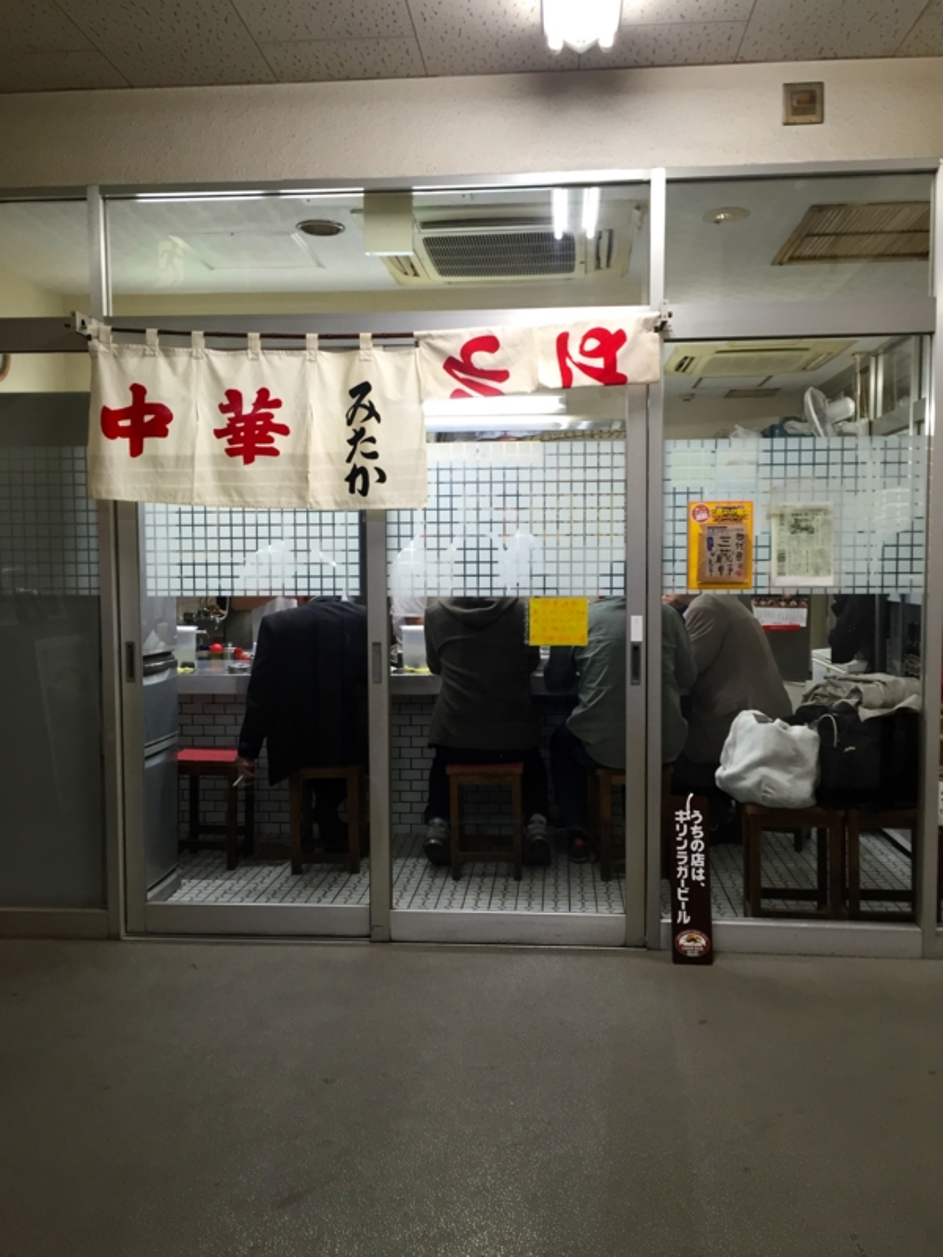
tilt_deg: -1.9
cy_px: 628
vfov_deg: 61.7
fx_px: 1053
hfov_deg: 48.2
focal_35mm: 29
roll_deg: -0.1
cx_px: 472
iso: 64
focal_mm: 4.15
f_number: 2.2
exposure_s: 1/30
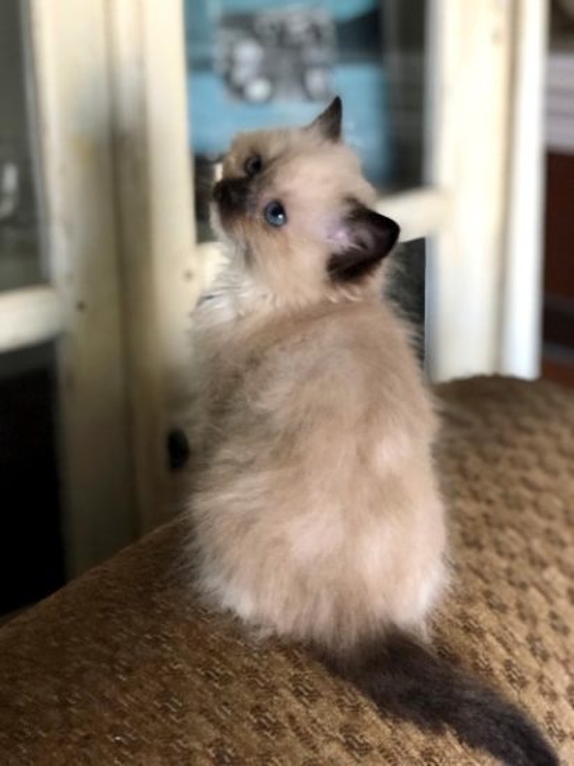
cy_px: 383
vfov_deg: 33.8
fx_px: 1261
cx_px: 287
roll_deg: +0.7
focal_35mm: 57
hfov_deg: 25.6
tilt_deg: -22.3
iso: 320
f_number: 2.8
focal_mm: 6.6
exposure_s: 1/30
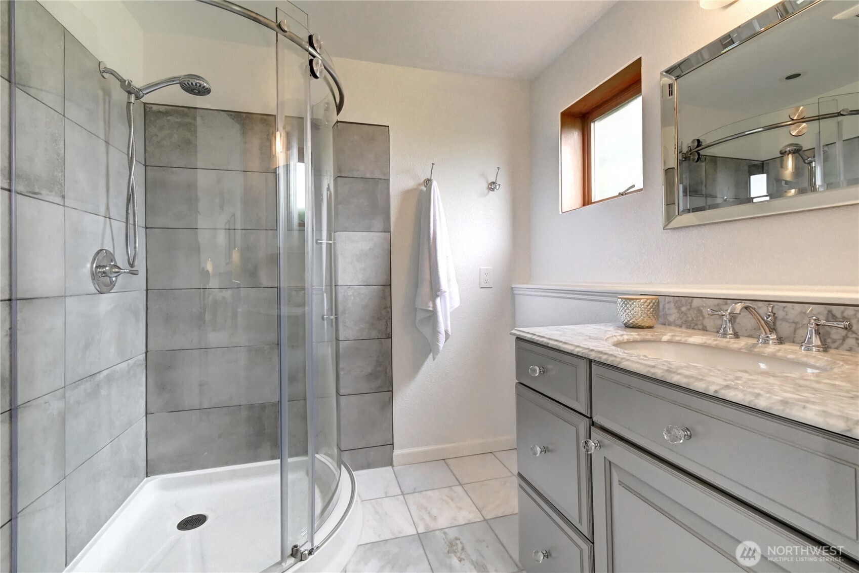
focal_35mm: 15
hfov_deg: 100.4
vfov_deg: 77.3
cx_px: 430
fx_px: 358
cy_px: 286
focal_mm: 10
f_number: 11
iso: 3200
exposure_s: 1/6
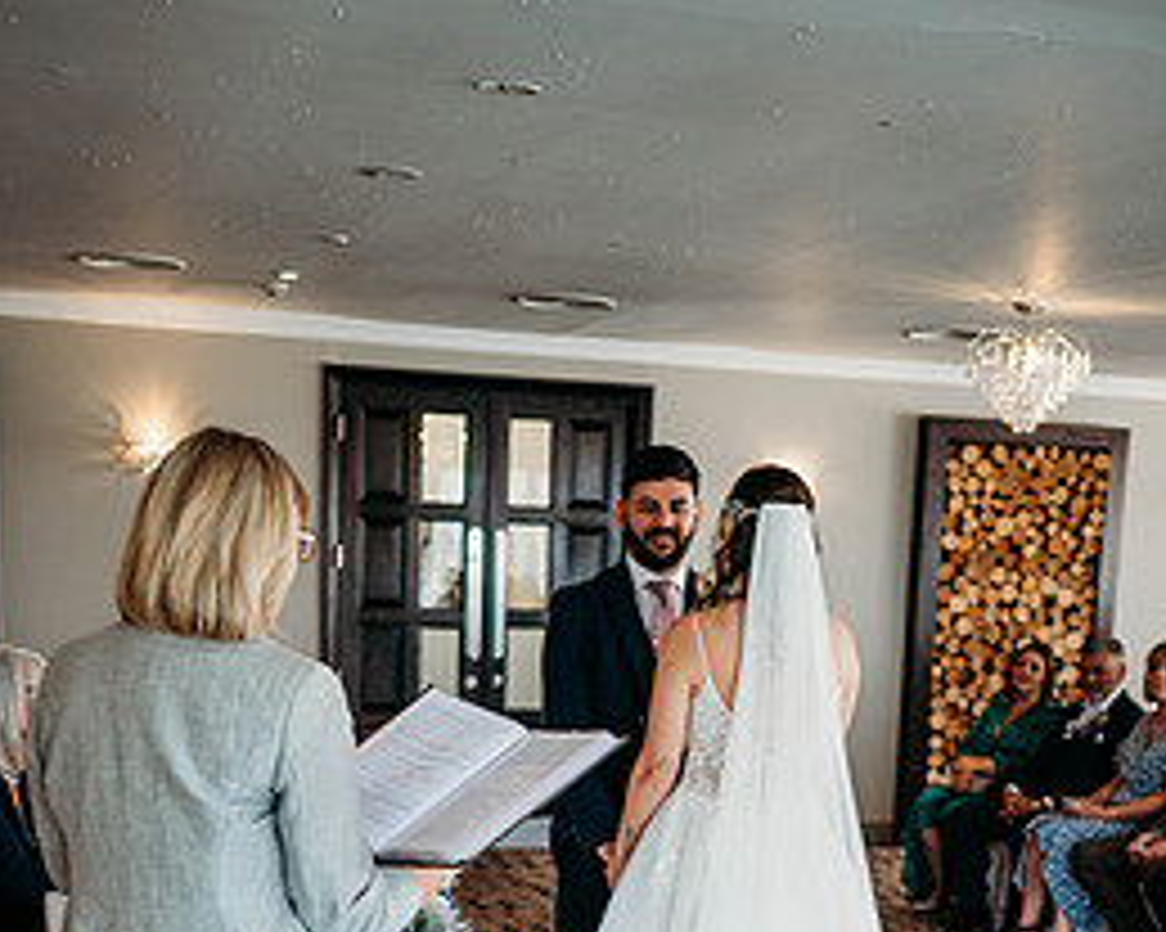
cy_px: 927
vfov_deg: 25.4
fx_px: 1966
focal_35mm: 57
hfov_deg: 33.0
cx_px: 633
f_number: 1.8
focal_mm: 35
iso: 400
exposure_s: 1/1000
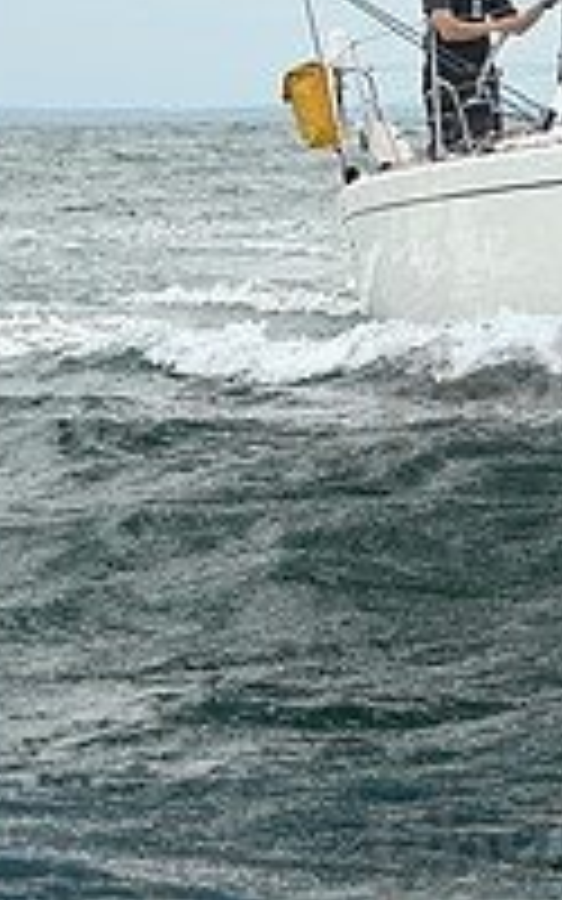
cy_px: 34
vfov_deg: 8.6
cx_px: 1236
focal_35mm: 242
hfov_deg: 5.3
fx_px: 5930
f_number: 7.1
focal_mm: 82
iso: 400
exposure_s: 1/800
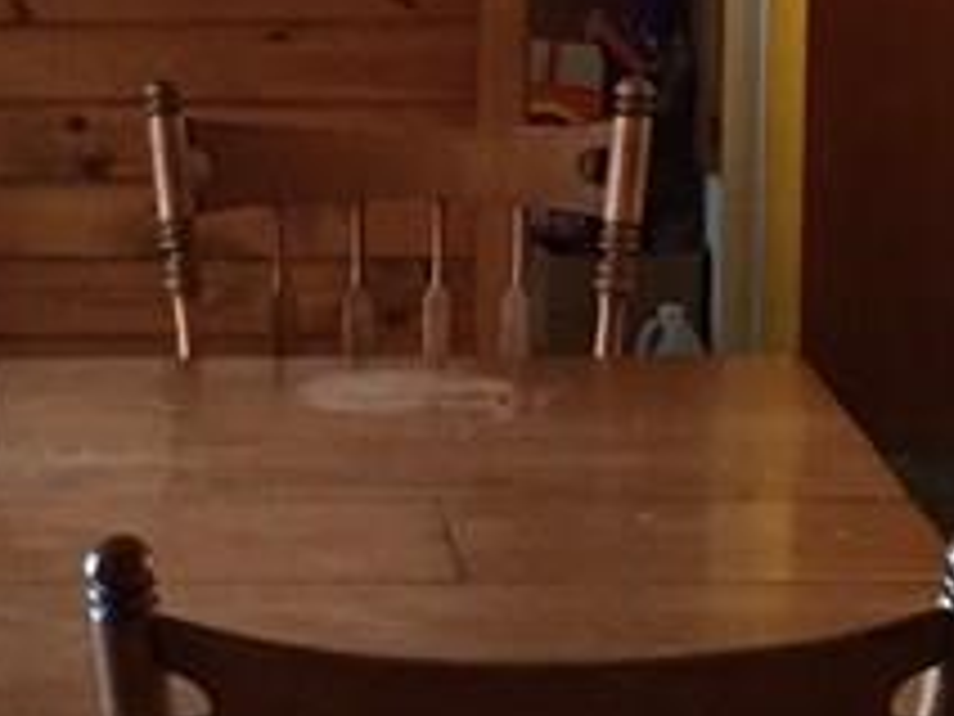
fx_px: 3858
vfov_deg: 10.6
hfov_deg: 14.1
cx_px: 333
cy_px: 189
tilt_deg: -9.2
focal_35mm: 140
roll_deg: -1.2
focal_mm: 4.15
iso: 200
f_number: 2.2
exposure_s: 1/30
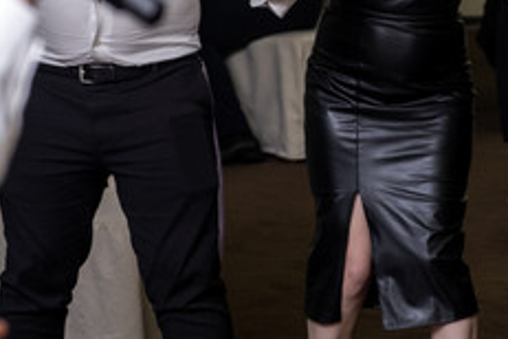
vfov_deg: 5.9
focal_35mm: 230
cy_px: -65
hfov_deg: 9.0
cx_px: 275
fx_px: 3245
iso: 1000
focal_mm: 55
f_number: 2.8
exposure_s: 1/160
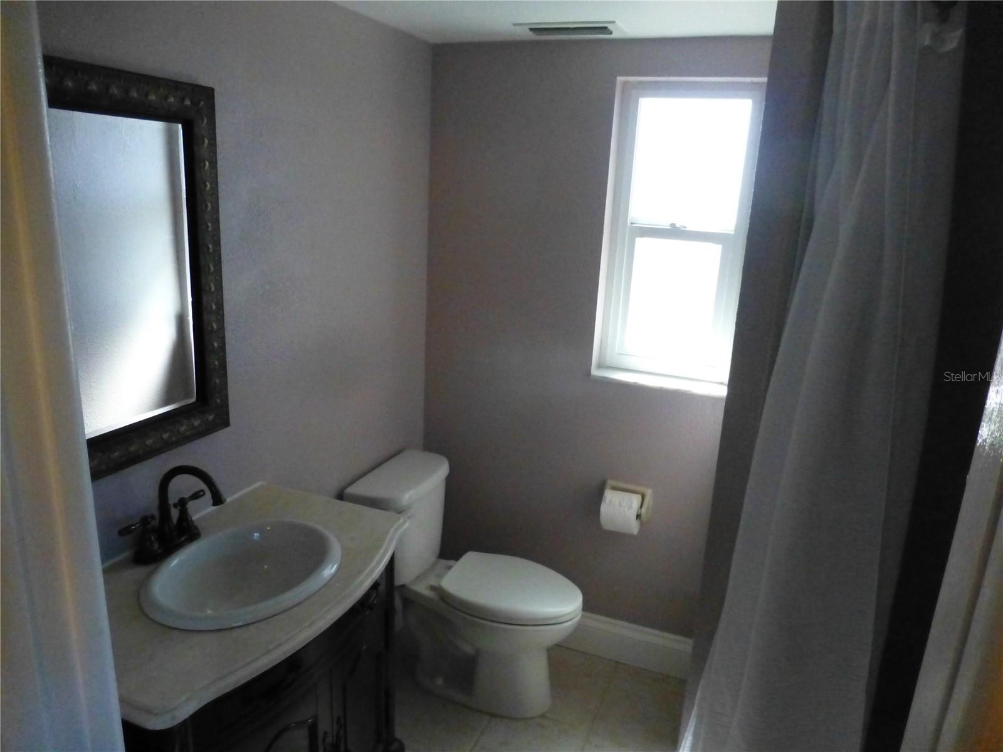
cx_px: 502
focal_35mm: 24
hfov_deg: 71.6
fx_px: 695
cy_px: 376
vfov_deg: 56.8
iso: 1600
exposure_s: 1/250
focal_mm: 4.3
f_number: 3.3
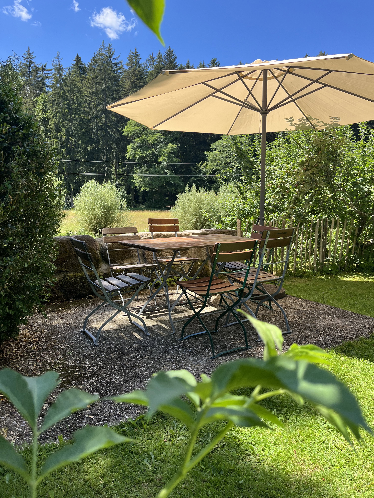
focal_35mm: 26
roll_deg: -1.0
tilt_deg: -8.5
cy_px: 249
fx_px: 375
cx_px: 187
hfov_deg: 53.1
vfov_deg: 67.3
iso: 50
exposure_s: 1/992
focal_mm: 5.1
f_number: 1.6
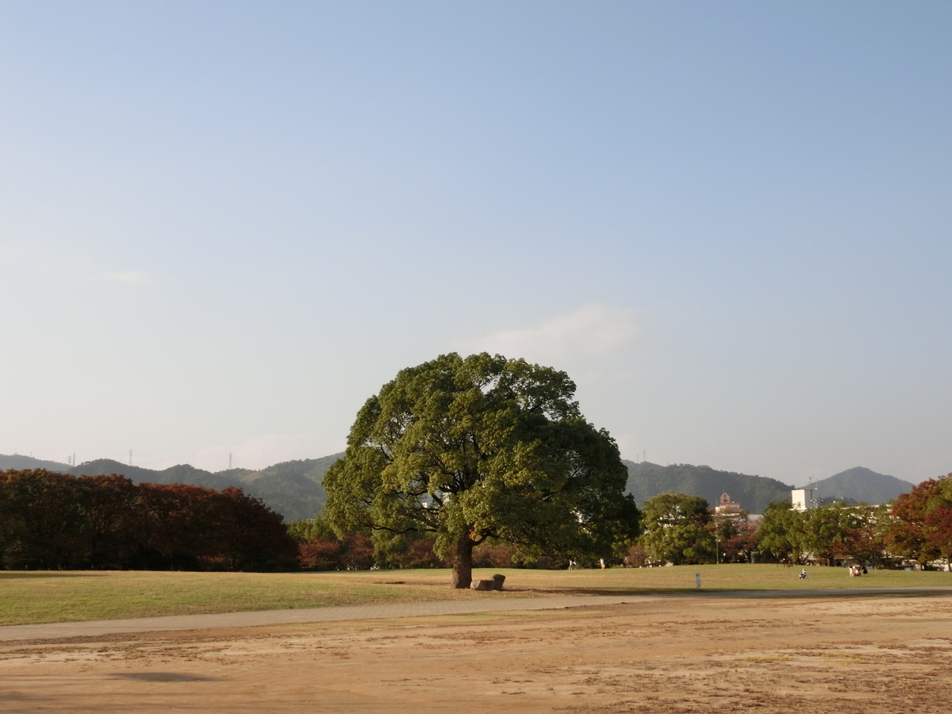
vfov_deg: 30.9
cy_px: 357
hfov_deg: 40.4
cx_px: 476
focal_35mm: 47
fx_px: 1293
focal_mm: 8.29
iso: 80
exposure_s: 1/640
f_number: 4.2
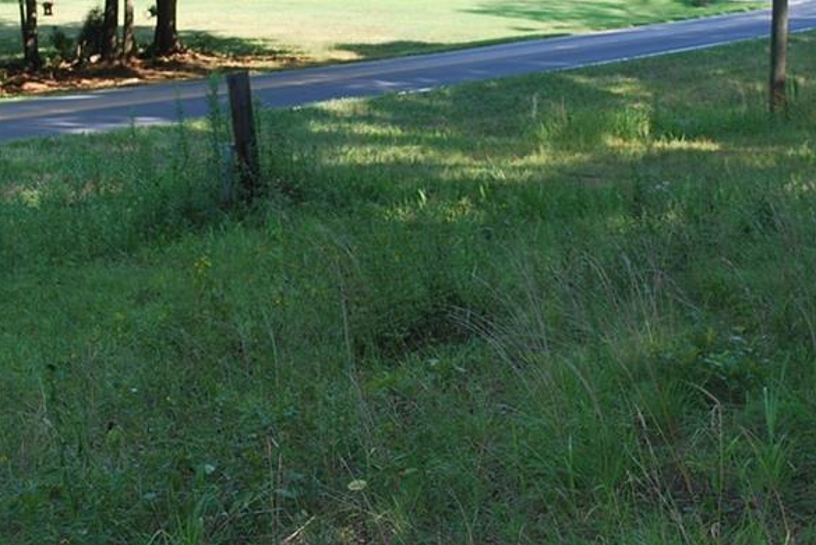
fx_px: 1905
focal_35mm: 84
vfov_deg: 16.1
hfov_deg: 24.2
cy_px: 75
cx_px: 350
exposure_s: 1/125
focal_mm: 32
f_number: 5
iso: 110
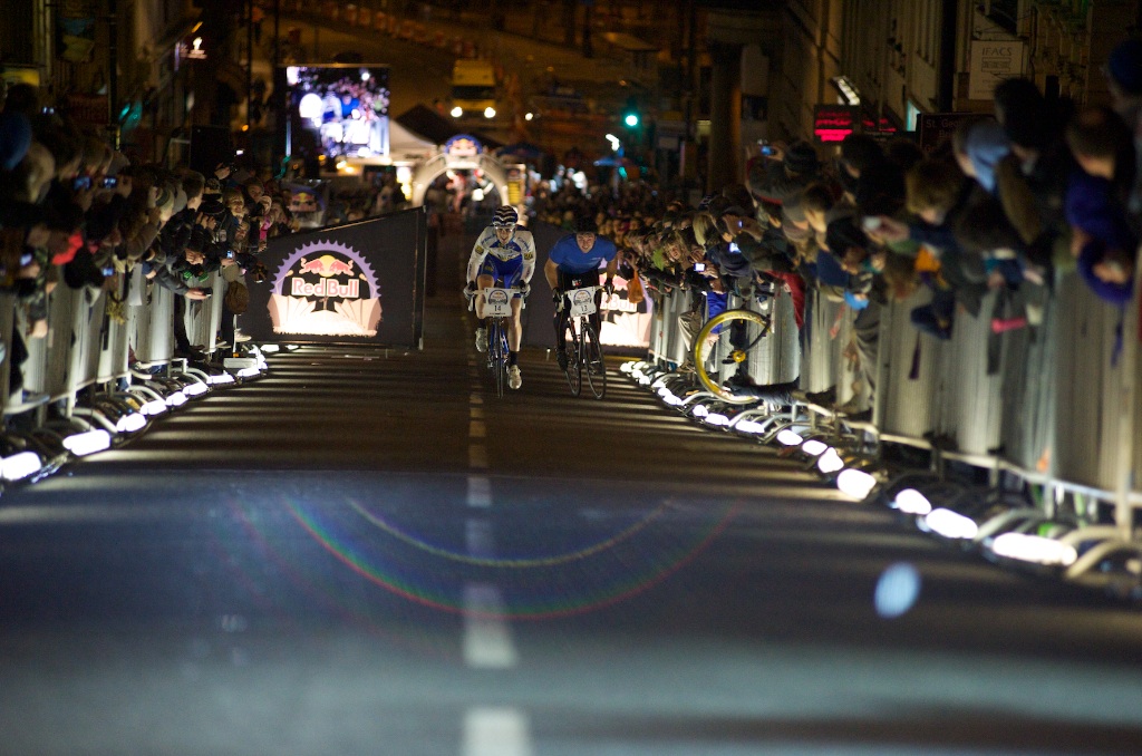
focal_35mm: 200
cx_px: 571
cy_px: 378
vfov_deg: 6.8
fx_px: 6331
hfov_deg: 10.3
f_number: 2.8
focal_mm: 200
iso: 10000
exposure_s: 1/500
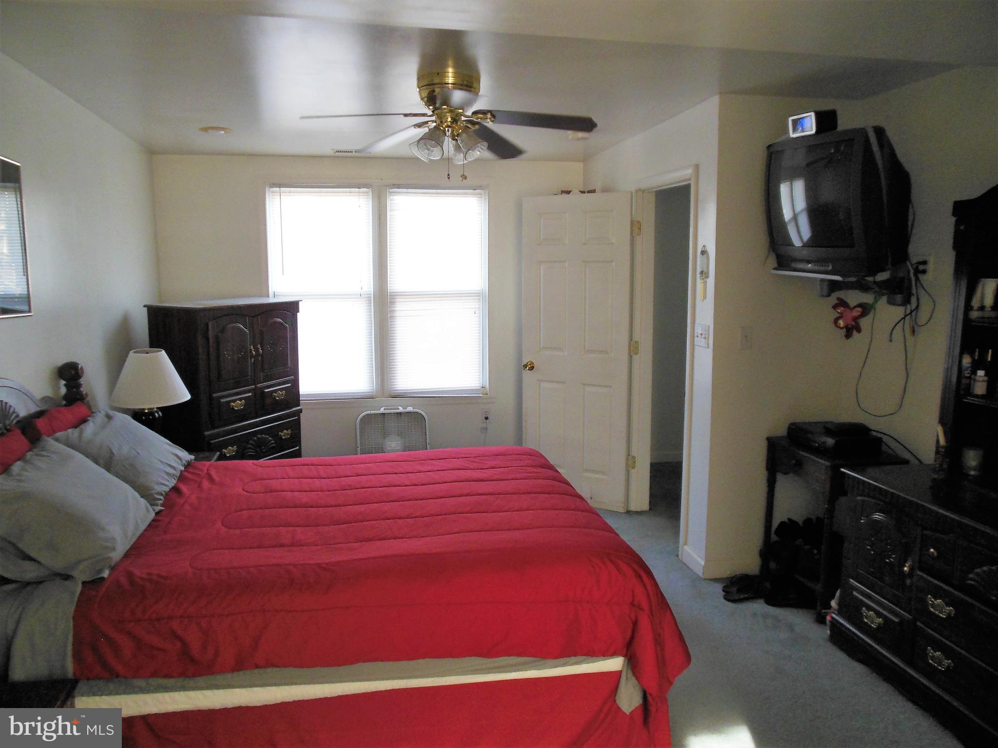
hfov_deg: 69.4
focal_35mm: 25
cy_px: 374
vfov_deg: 54.9
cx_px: 499
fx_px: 721
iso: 400
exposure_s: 1/80
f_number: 3.2
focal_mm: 4.5
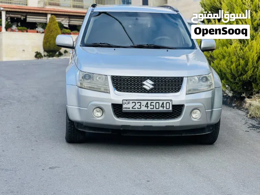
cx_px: 130
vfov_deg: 19.1
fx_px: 578
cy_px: 98
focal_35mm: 77
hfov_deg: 25.3
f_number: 2.8
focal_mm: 9
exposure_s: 1/161
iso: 25
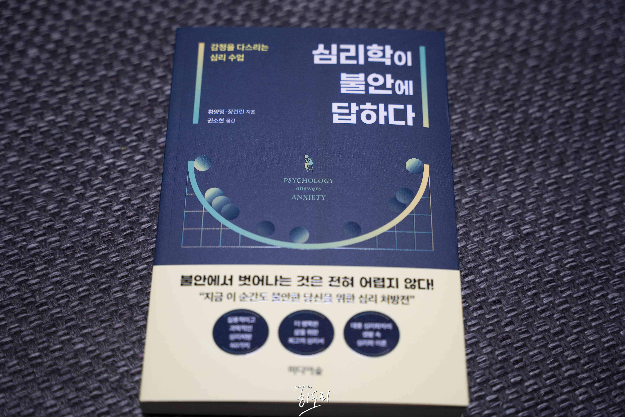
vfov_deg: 23.4
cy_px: 208
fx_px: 1005
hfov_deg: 34.5
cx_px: 312
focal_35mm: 58
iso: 125
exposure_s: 1/80
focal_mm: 57.9
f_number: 3.2
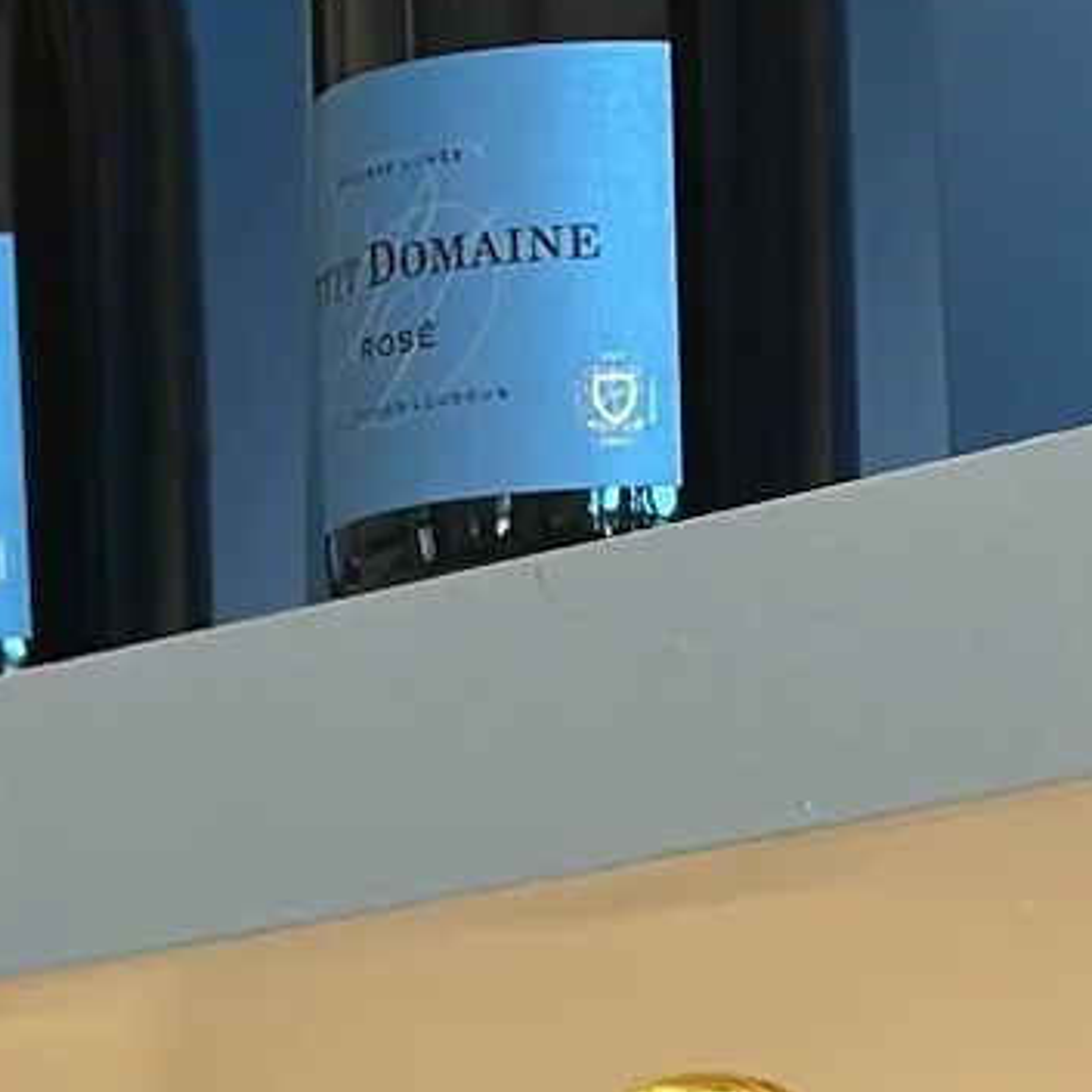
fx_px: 8780
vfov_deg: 7.0
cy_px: 1742
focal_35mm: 246
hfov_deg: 7.1
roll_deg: -0.5
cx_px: 266
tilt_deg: +2.9
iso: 64
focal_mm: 6.86
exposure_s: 1/120
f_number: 1.78
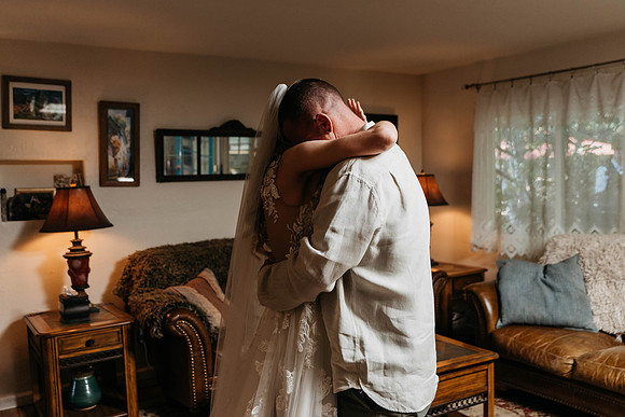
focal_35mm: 35
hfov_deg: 54.4
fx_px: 608
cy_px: 208
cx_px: 312
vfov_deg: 37.9
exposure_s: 1/400
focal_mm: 35
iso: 1000
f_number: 2.8
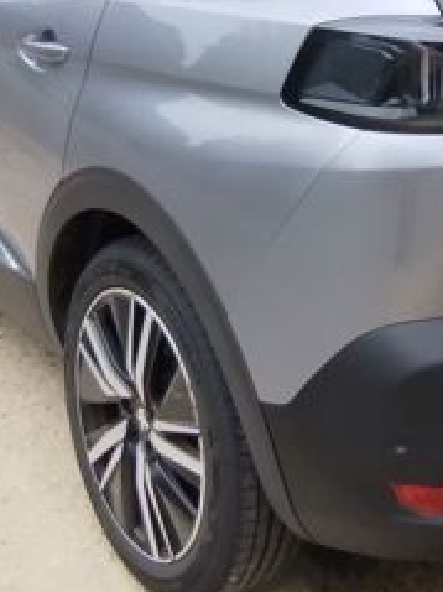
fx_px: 1008
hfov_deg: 24.6
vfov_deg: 30.0
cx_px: 319
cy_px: -30
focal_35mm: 59
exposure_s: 1/569
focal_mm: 1.65
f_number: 2.2
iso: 50
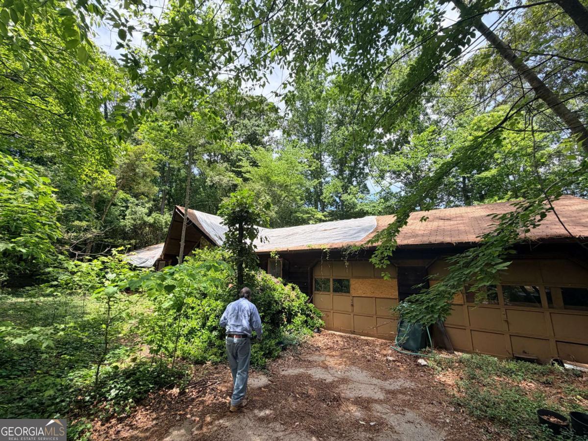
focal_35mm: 14
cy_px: 220
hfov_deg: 102.1
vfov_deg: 85.7
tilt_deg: +12.7
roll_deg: -1.1
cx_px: 294
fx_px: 238
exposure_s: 1/502
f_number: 2.2
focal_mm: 2.22
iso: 64
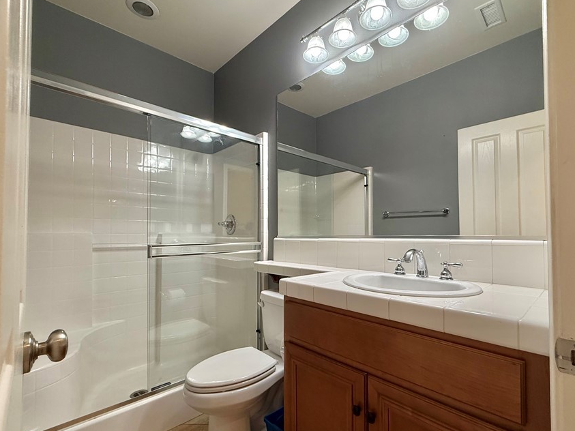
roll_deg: +1.0
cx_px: 304
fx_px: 282
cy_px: 230
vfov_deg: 74.6
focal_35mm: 17
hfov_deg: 90.9
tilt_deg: +2.0
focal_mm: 2.22
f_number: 2.2
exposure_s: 1/120
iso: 200
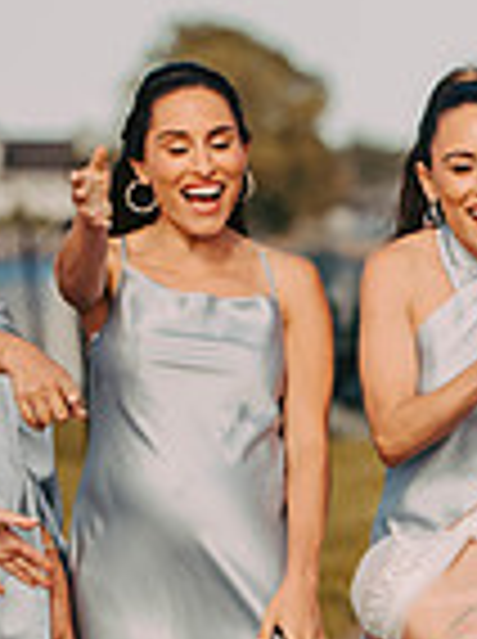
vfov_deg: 5.5
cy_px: 547
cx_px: 693
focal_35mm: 362
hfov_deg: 4.1
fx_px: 6671
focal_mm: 92
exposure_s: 1/4000
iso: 500
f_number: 2.8
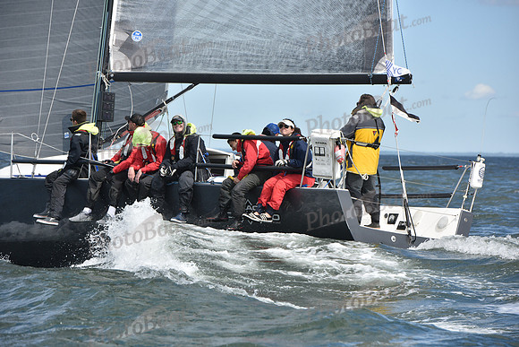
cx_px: 260
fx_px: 2812
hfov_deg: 10.5
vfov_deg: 7.0
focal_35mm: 195
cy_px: 174
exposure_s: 1/1000
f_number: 8
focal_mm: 195
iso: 320
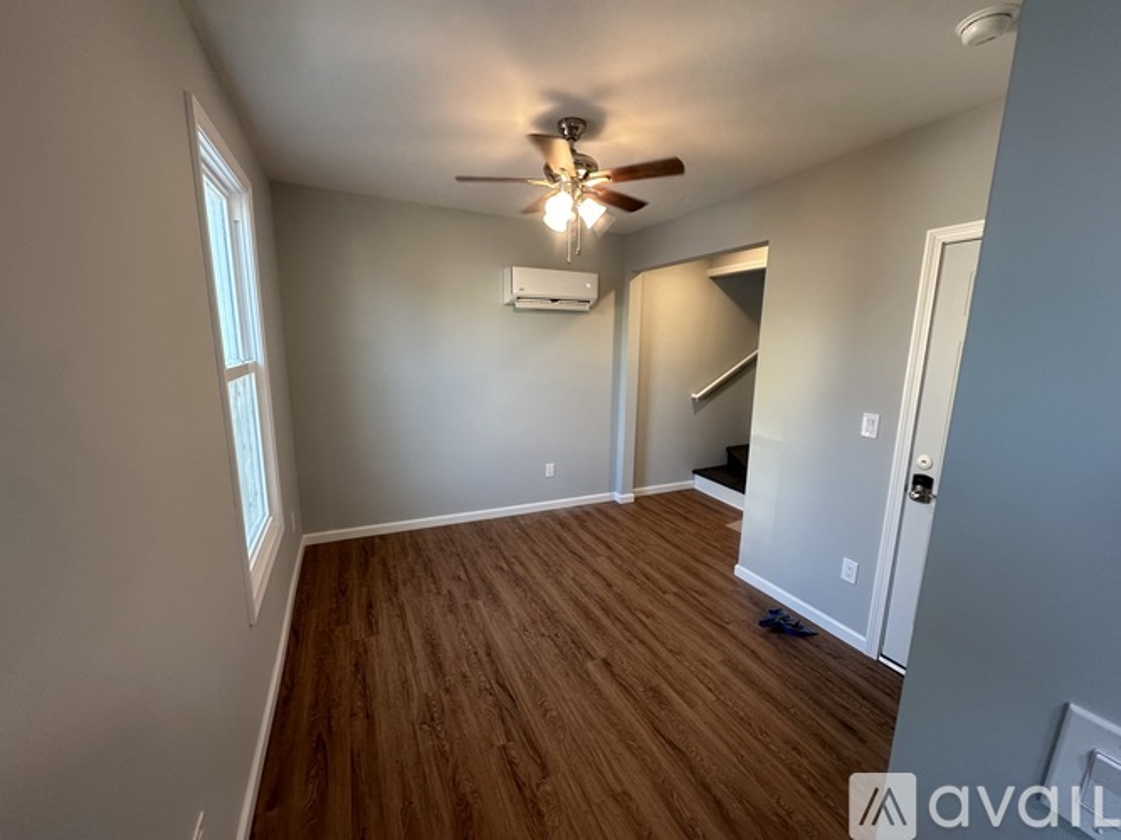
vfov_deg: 85.7
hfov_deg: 102.1
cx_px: 560
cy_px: 420
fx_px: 453
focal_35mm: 14
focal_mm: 2.22
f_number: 2.2
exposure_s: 1/60
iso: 160
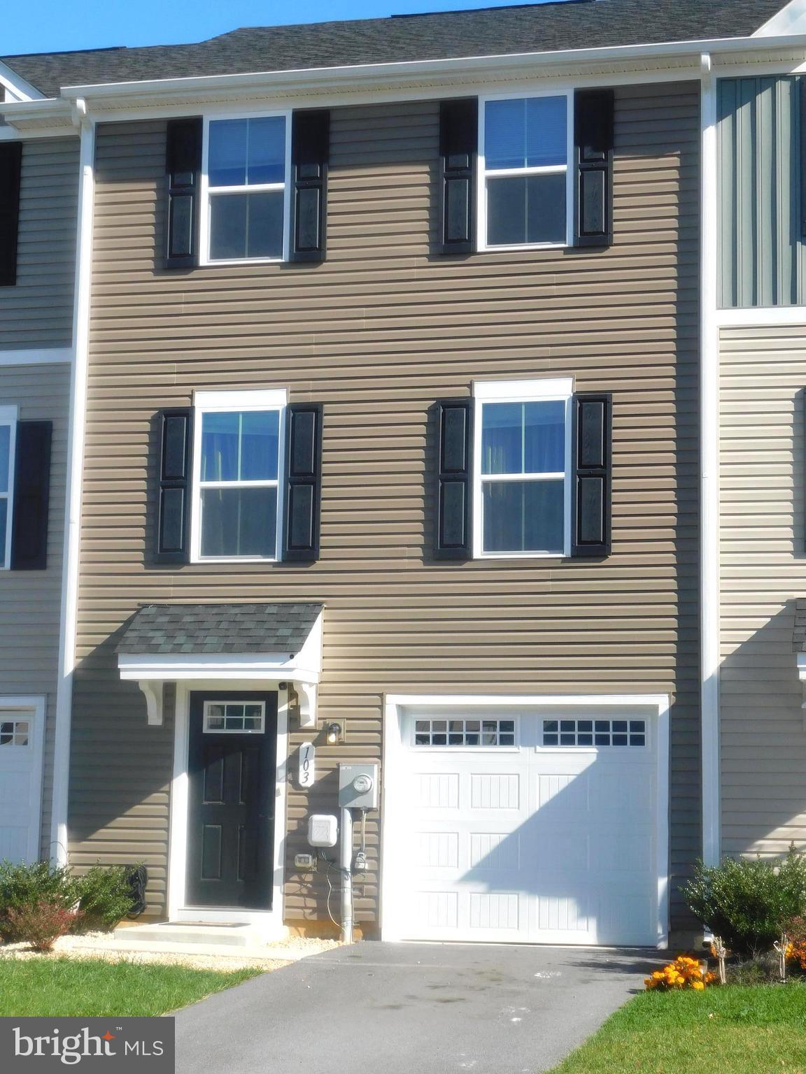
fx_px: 2049
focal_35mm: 66
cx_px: 403
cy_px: 537
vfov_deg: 29.4
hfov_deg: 22.3
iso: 125
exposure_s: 1/800
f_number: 4.2
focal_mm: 11.7
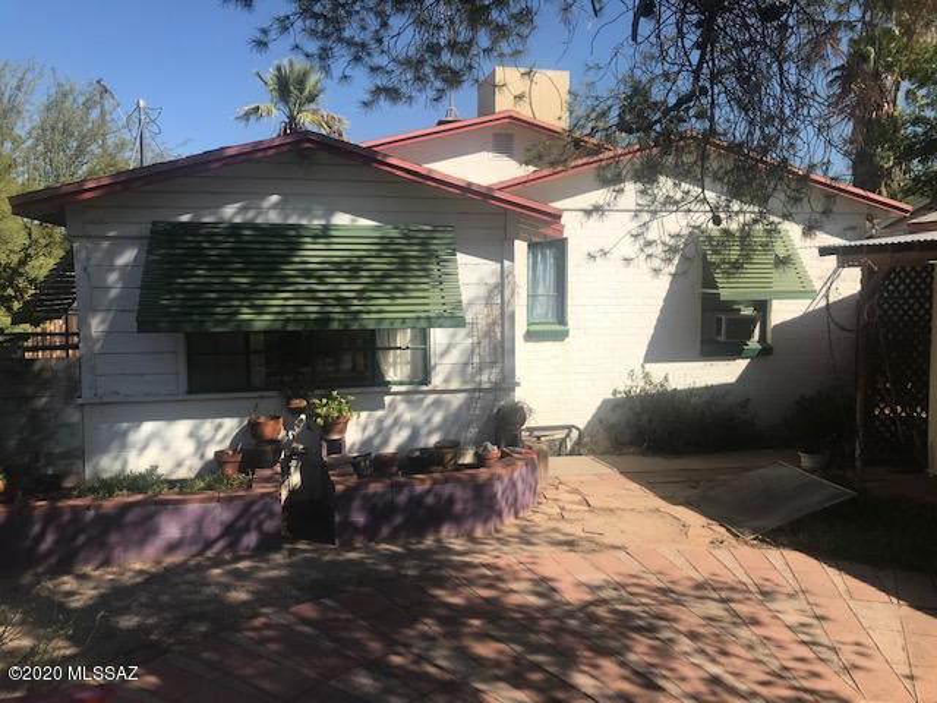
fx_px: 758
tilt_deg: -2.9
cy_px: 352
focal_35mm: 28
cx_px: 468
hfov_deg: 63.4
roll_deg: +0.1
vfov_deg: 49.7
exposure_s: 1/2519
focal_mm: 3.99
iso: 20
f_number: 1.8
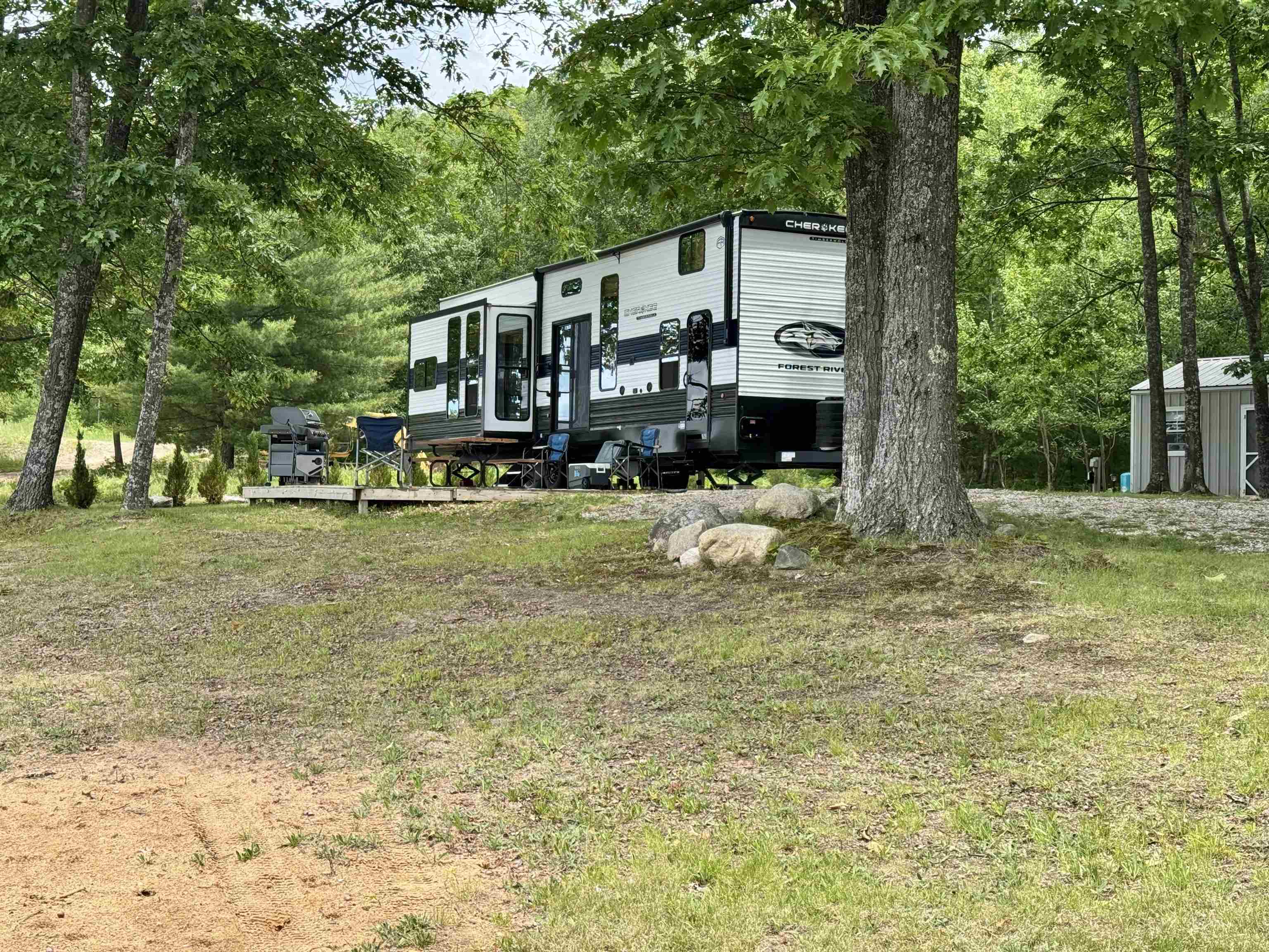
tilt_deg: +0.6
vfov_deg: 30.3
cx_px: 634
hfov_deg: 39.7
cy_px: 476
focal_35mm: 48
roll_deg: -1.6
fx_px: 1760
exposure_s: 1/1114
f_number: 1.78
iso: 64
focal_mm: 6.76
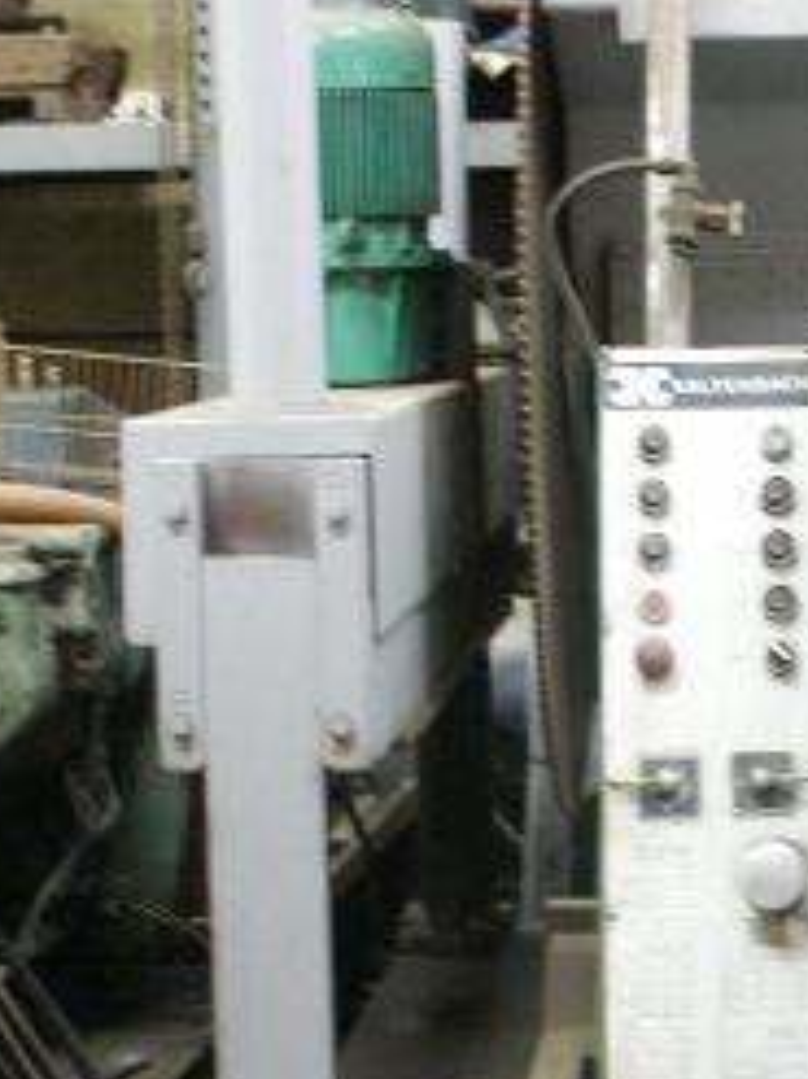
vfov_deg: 21.8
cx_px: 703
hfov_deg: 16.2
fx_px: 2803
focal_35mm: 90
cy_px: 603
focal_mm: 9.66
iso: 200
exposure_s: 1/6
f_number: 2.8
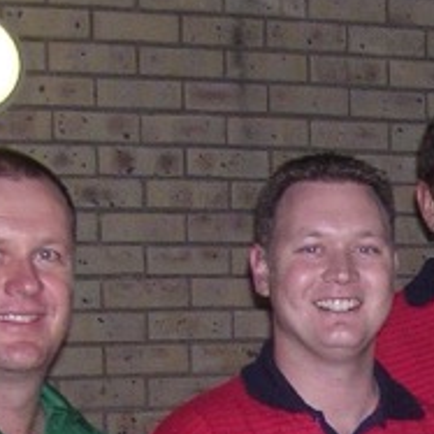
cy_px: 613
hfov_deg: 12.9
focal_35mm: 129
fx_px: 1830
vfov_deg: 12.9
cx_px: 620
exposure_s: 1/60.1
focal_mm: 5.8
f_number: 2.8
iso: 319
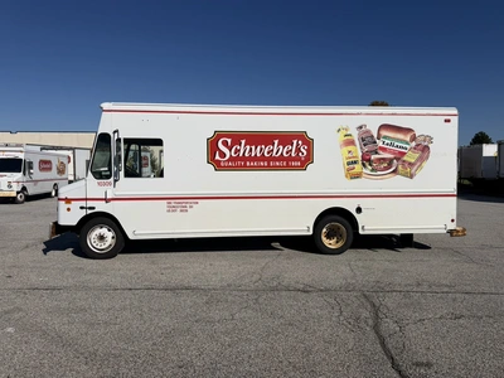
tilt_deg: -0.8
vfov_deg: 56.8
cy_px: 189
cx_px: 252
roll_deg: -1.7
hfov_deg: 71.6
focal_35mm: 24
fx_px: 349
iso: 80
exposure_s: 1/17544
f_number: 1.78
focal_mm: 6.76
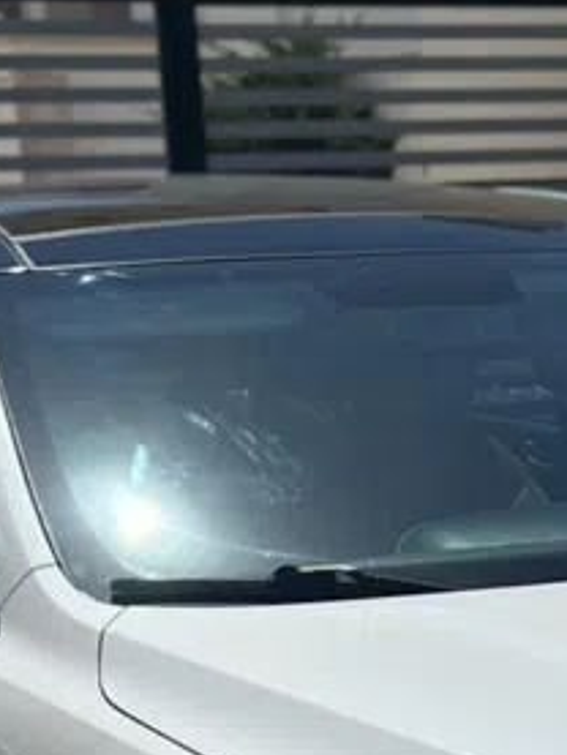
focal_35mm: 128
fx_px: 2793
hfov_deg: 11.4
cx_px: 641
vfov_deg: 14.1
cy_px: 1236
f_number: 1.5
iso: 50
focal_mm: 5.7
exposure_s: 1/8696
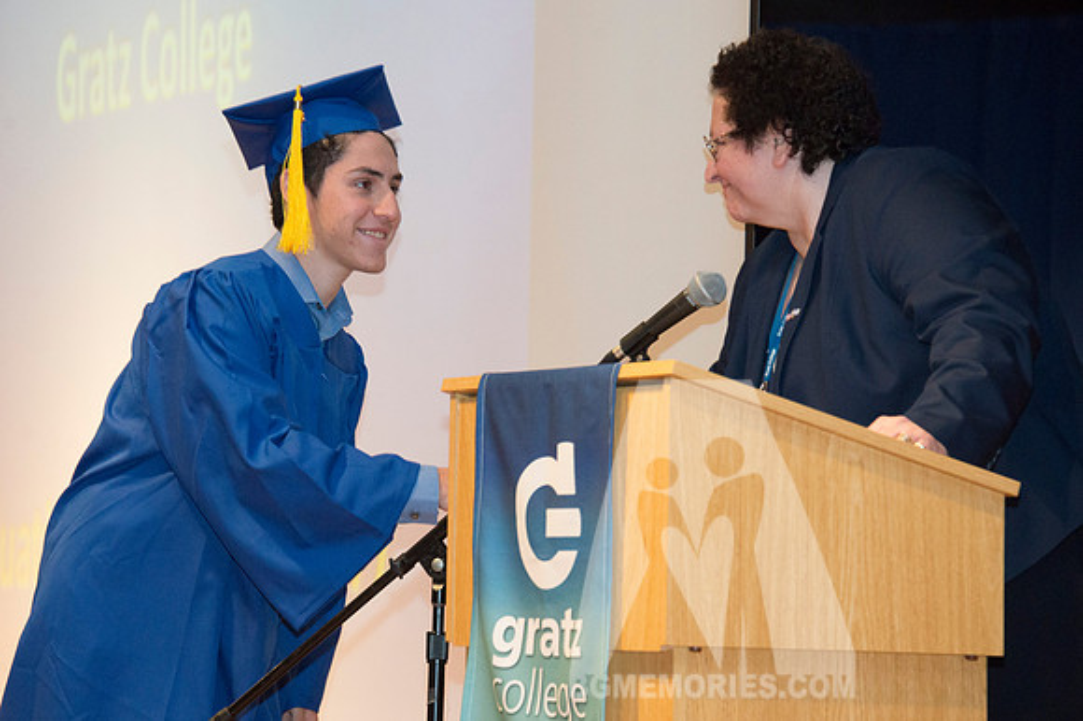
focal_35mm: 178
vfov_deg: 7.7
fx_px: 5353
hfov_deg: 11.6
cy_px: 408
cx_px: 467
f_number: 5.6
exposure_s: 1/80
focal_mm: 150
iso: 2000
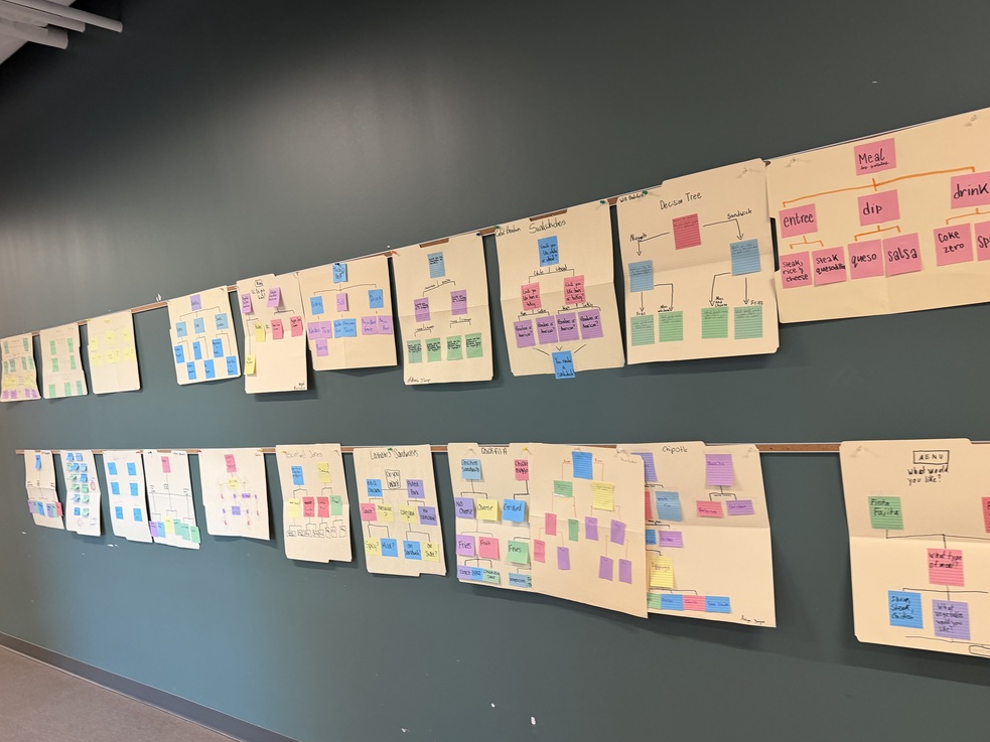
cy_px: 381
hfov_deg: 69.4
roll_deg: +6.1
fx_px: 715
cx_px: 482
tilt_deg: -2.3
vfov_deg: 54.9
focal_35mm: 25
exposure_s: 1/60
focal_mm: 6.76
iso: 200
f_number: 1.78
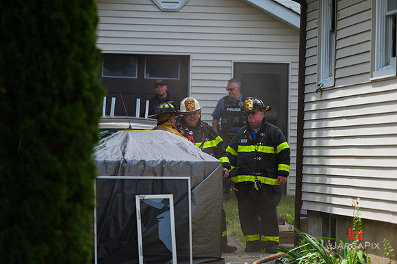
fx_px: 2204
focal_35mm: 200
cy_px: 132
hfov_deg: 10.3
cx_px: 198
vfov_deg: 6.9
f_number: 3.2
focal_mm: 200
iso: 200
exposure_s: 1/2000
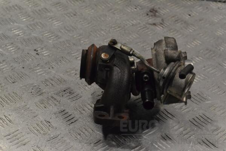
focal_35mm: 82
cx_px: 113
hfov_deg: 24.6
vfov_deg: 16.6
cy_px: 76
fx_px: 518
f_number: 10
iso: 3200
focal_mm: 55
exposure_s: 1/400
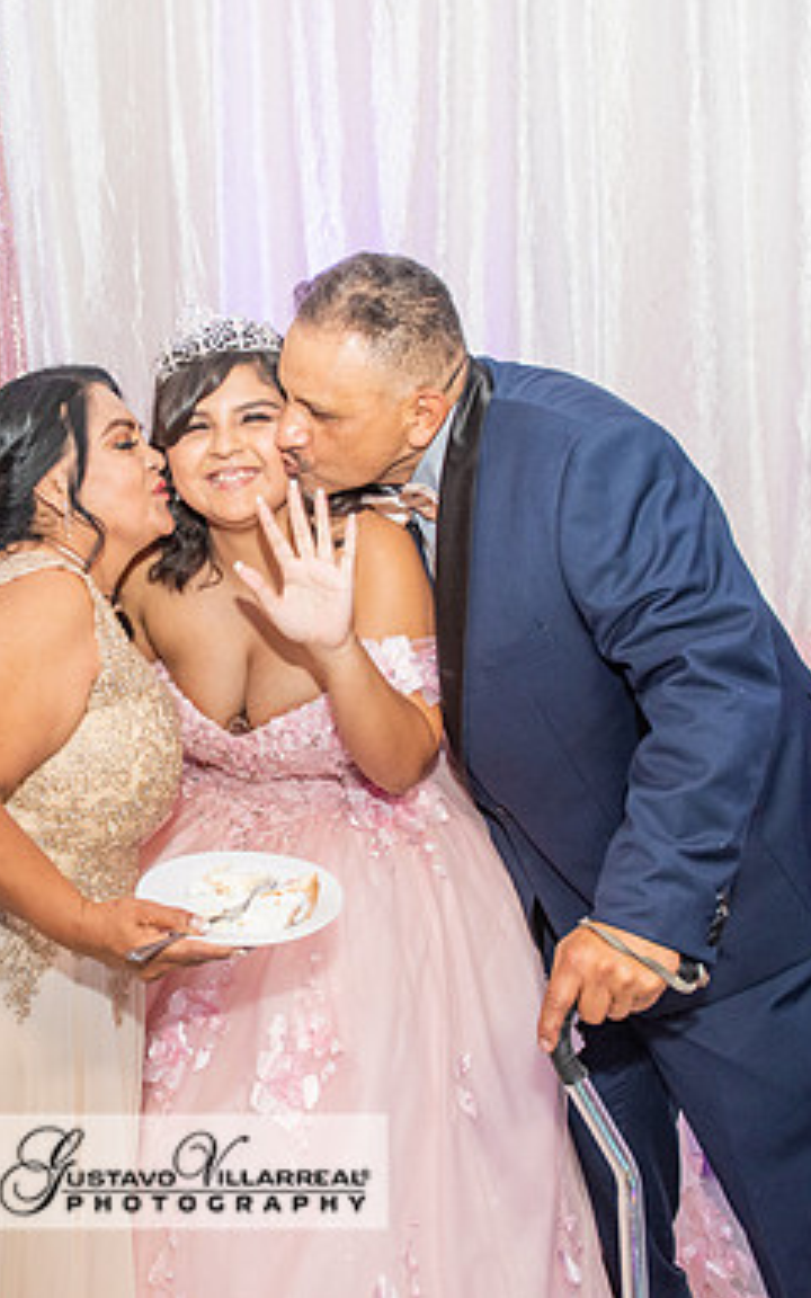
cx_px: 182
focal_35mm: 37
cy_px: 647
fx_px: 1308
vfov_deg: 52.7
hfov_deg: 33.6
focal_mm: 24
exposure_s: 1/60
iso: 1250
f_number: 4
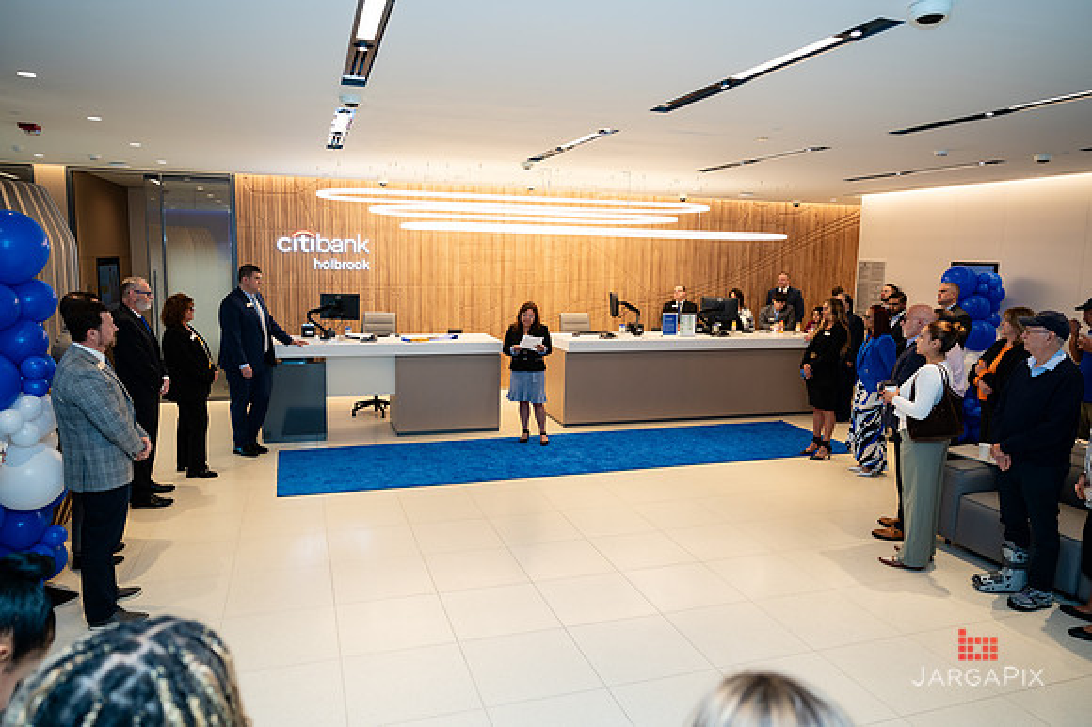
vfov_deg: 52.5
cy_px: 364
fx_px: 736
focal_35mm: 24
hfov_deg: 73.1
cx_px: 546
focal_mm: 24
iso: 500
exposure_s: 1/200
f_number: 3.5
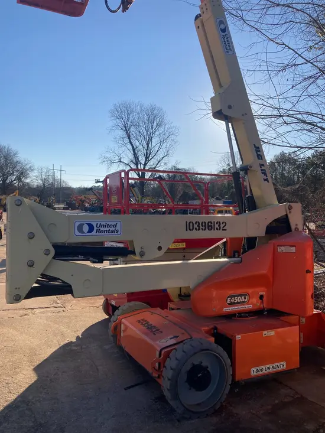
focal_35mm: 28
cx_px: 162
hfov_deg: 49.8
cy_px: 216
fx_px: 350
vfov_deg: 63.4
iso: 20
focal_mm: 3.99
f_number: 1.8
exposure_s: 1/2114
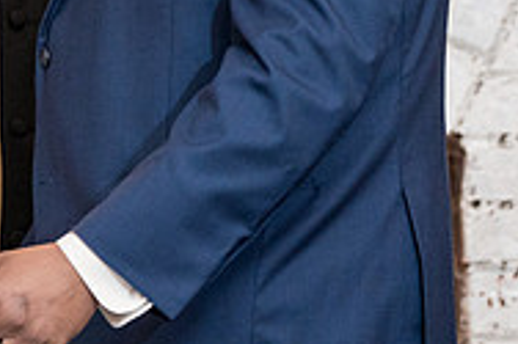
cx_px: 175
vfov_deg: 2.0
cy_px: -53
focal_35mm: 684
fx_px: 9833
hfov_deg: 3.0
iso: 2000
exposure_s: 1/100
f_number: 4
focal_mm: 187
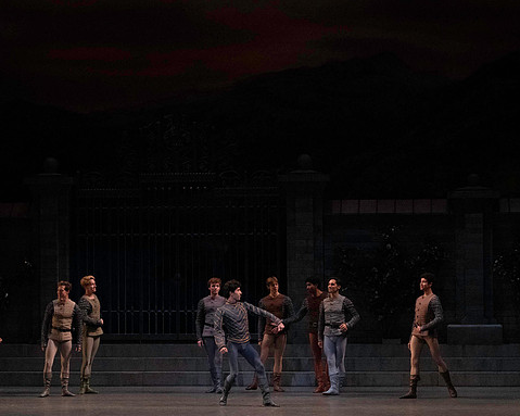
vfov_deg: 13.3
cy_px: 209
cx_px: 219
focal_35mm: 116
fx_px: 1785
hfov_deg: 16.6
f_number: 14
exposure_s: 1/400
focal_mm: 102
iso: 20000
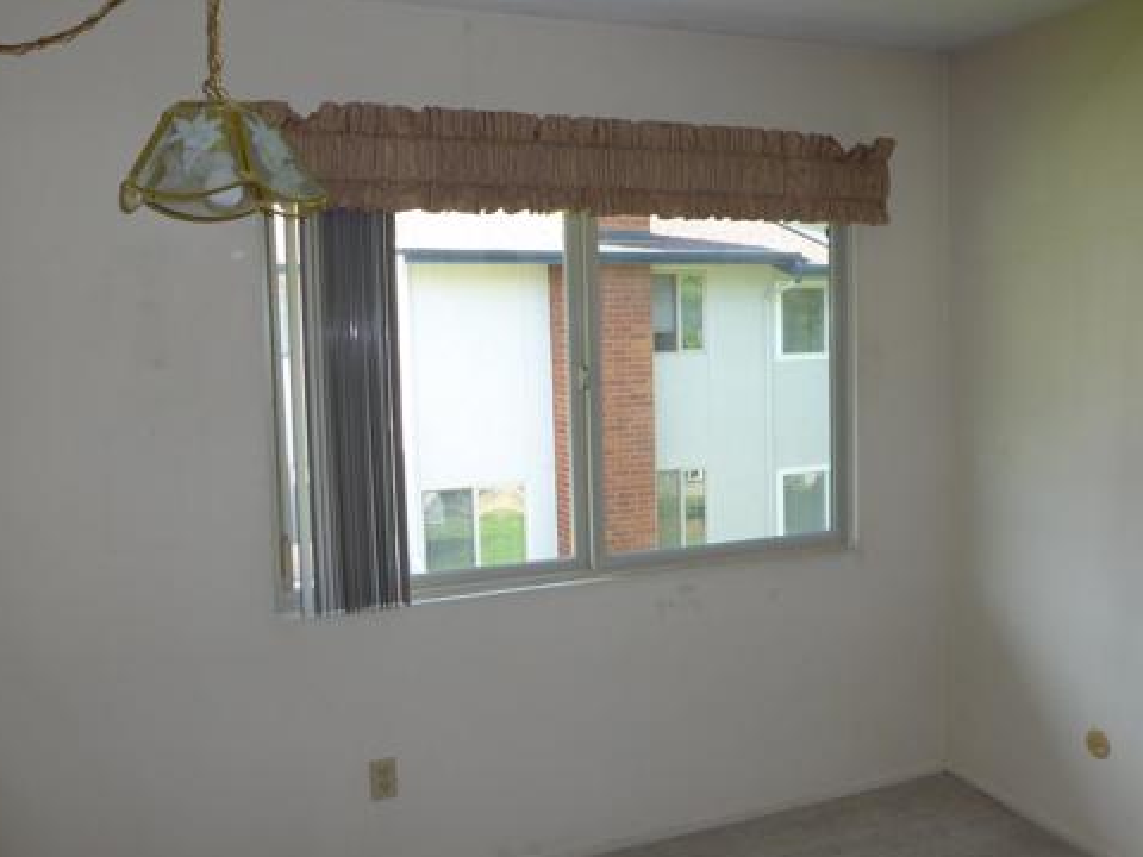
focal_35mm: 32
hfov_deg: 56.6
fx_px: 1057
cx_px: 650
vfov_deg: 44.2
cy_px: 417
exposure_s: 1/60
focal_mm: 4.3
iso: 125
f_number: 3.3
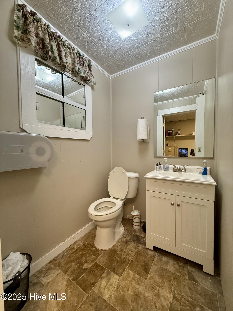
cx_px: 116
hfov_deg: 85.7
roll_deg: +0.1
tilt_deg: -1.7
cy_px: 156
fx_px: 126
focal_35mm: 14
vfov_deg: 102.1
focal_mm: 2.22
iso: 250
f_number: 2.2
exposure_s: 1/120
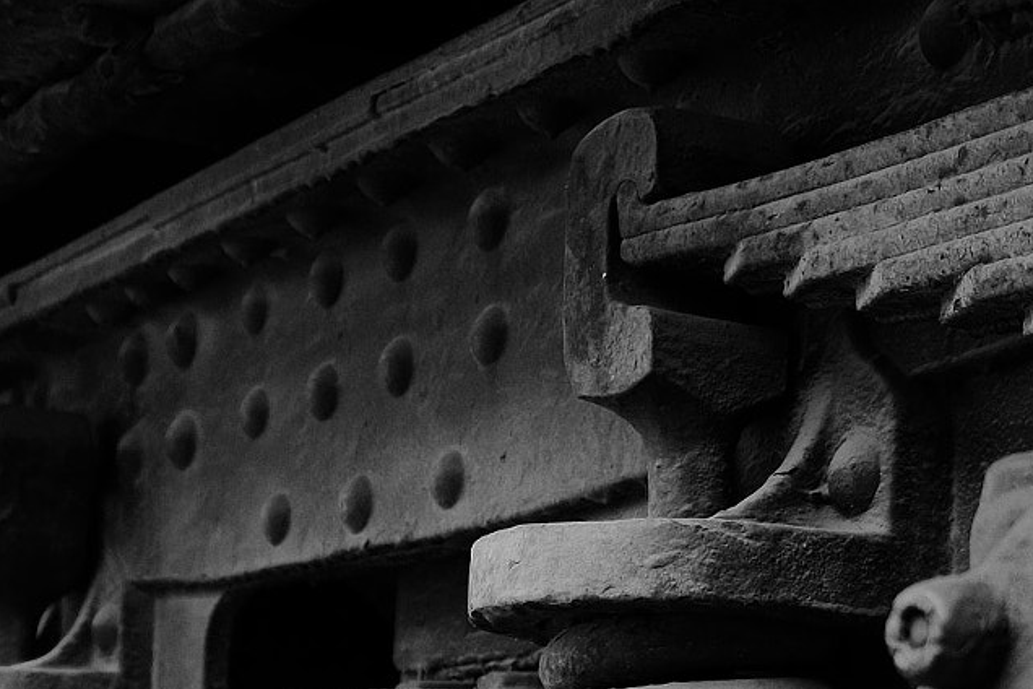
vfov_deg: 14.9
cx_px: 309
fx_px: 2525
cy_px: 864
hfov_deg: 23.0
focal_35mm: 88
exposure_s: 1/180
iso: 800
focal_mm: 23.3
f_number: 3.2
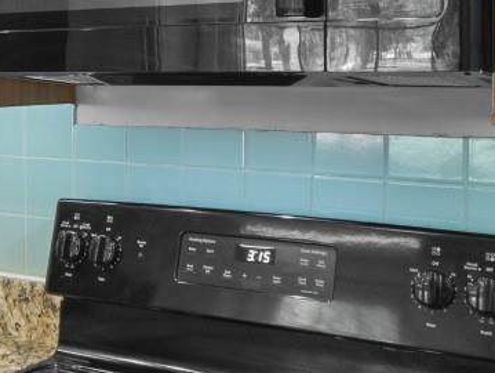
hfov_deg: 28.1
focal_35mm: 65
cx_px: 6
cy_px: 59
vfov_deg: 22.2
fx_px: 930
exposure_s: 1/1.25
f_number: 4.5
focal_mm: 10
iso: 100
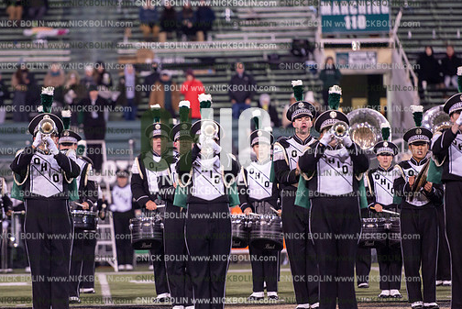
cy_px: 152
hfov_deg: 8.9
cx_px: 205
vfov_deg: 6.0
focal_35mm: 230
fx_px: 2954
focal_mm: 200
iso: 2500
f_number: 2.8
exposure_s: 1/1250
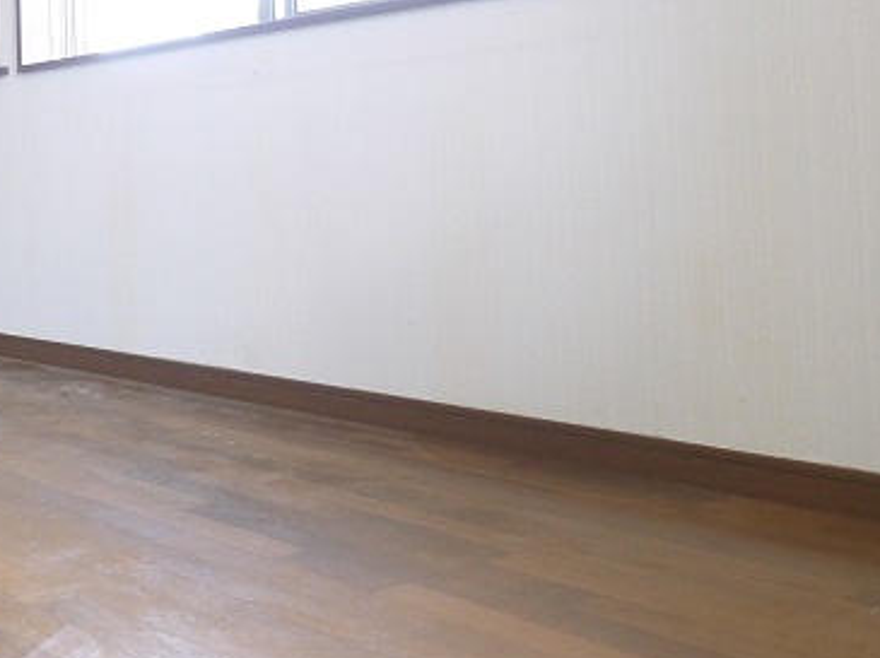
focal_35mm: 43
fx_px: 1092
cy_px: 161
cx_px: -190
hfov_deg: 34.5
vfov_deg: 32.9
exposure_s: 1/125
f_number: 4
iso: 500
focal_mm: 7
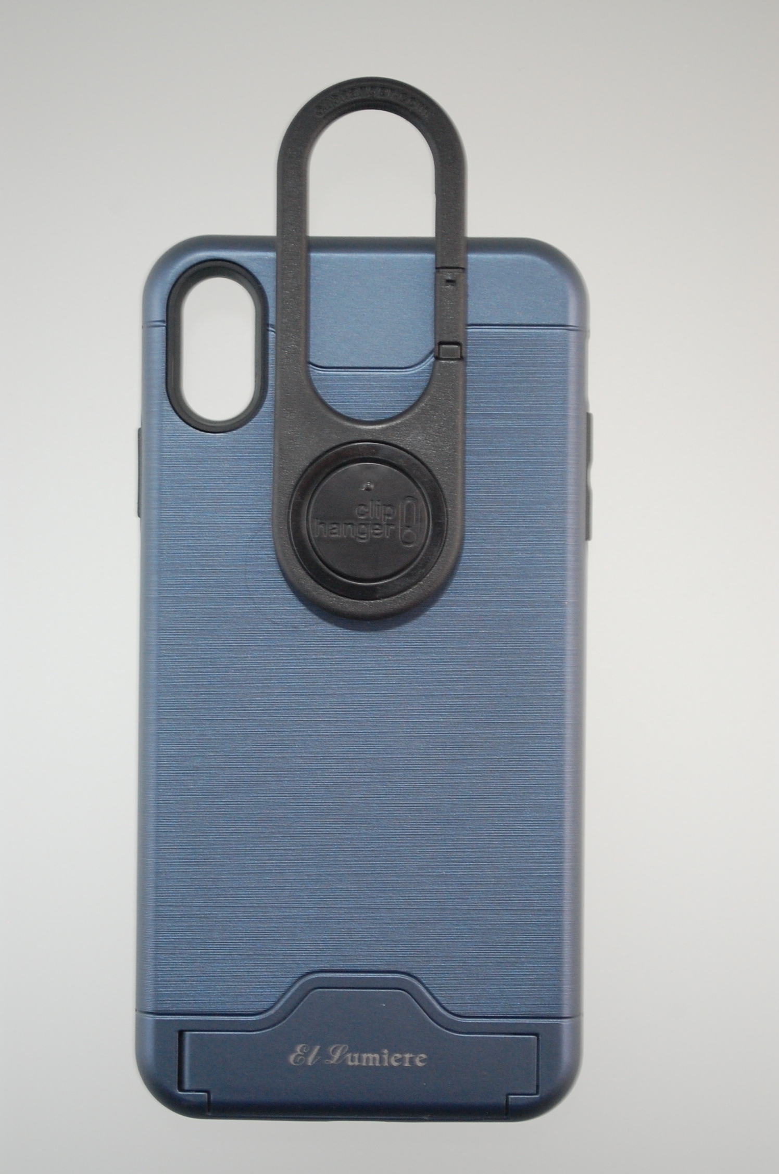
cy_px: 587
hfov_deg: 20.1
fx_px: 2199
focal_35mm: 68
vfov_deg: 29.9
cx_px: 390
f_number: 5.3
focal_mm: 45
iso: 800
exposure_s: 1/30
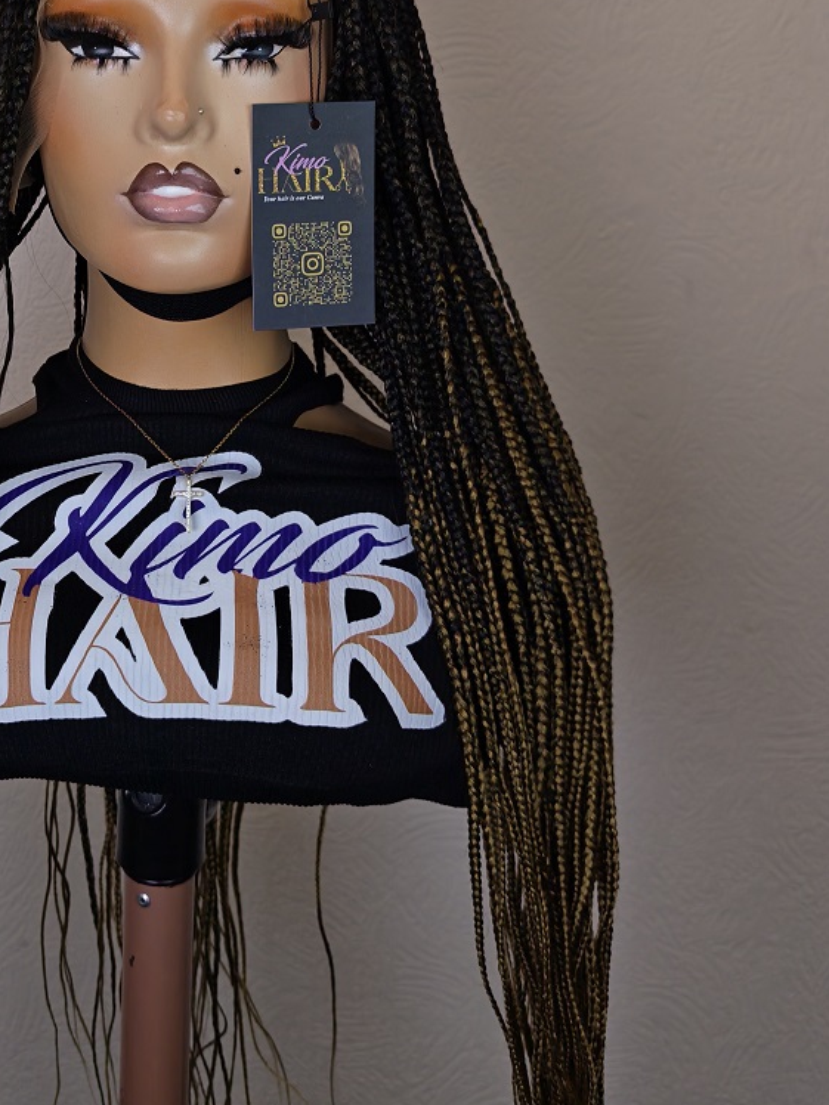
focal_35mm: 42
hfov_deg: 33.3
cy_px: 349
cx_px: 161
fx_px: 1341
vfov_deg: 44.0
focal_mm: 6.55
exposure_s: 1/560
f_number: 1.6
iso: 50
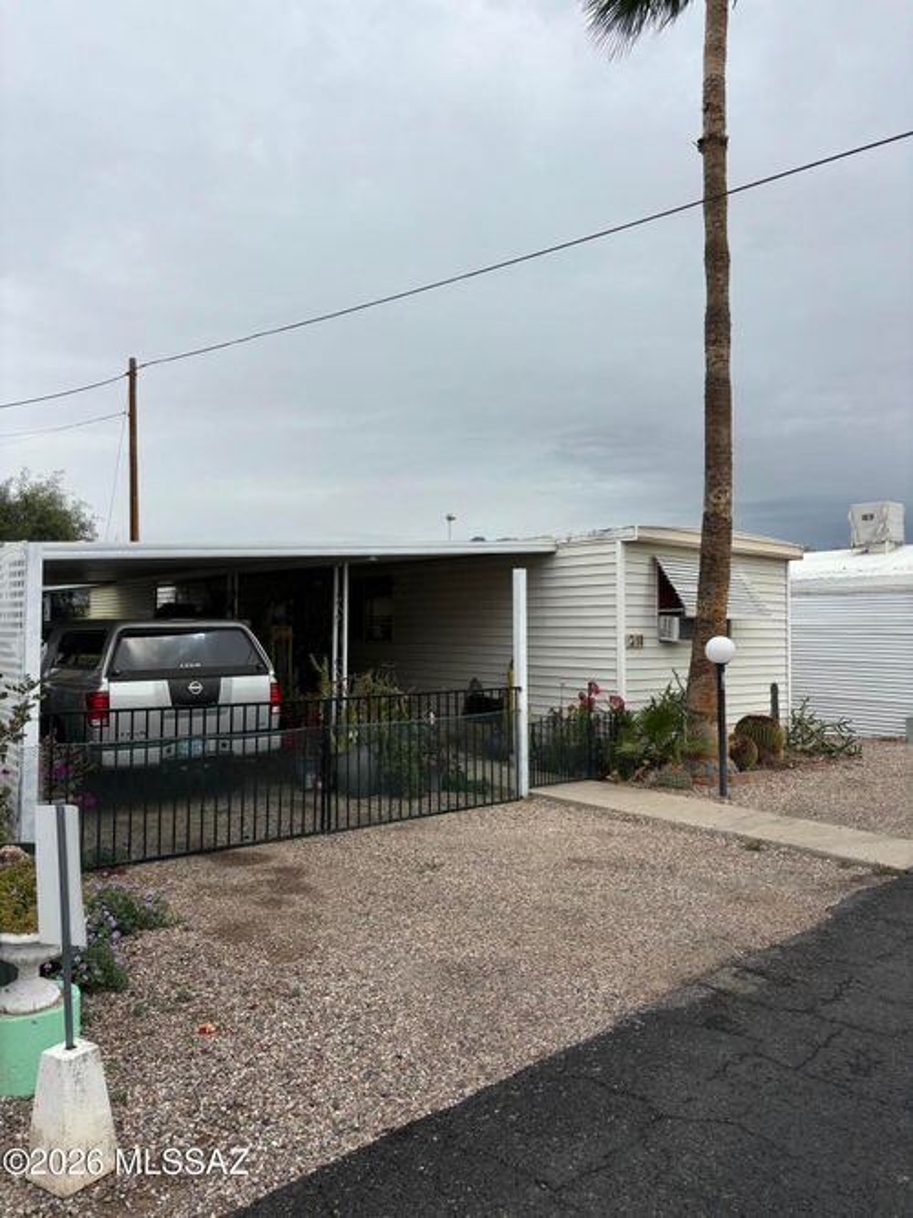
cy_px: 609
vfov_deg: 67.3
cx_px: 456
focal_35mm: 26
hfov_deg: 53.0
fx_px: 915
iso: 50
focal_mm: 5.96
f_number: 1.6
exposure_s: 1/1984
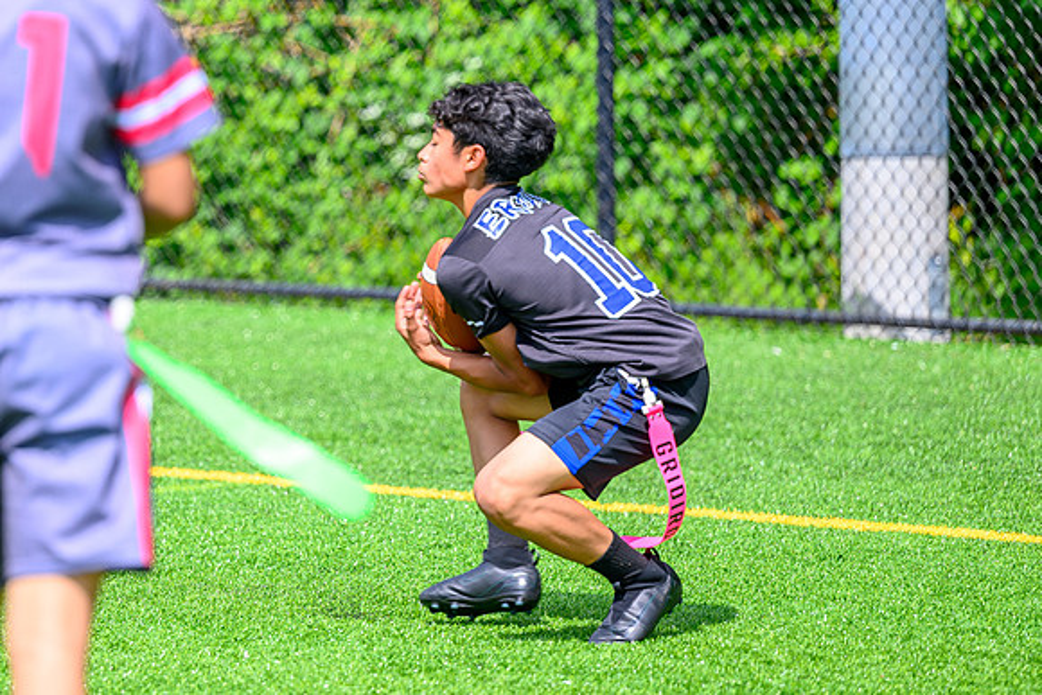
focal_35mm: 253
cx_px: 321
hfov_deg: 8.1
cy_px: 247
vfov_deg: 5.4
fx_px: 7315
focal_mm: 165
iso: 64
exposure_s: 1/800
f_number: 3.2
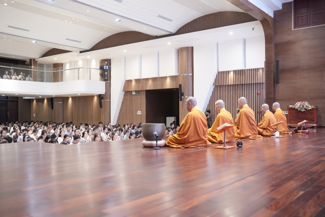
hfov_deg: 54.4
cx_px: 162
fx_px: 316
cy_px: 108
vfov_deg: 37.8
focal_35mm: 35
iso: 3200
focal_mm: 35
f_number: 2.8
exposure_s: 1/160
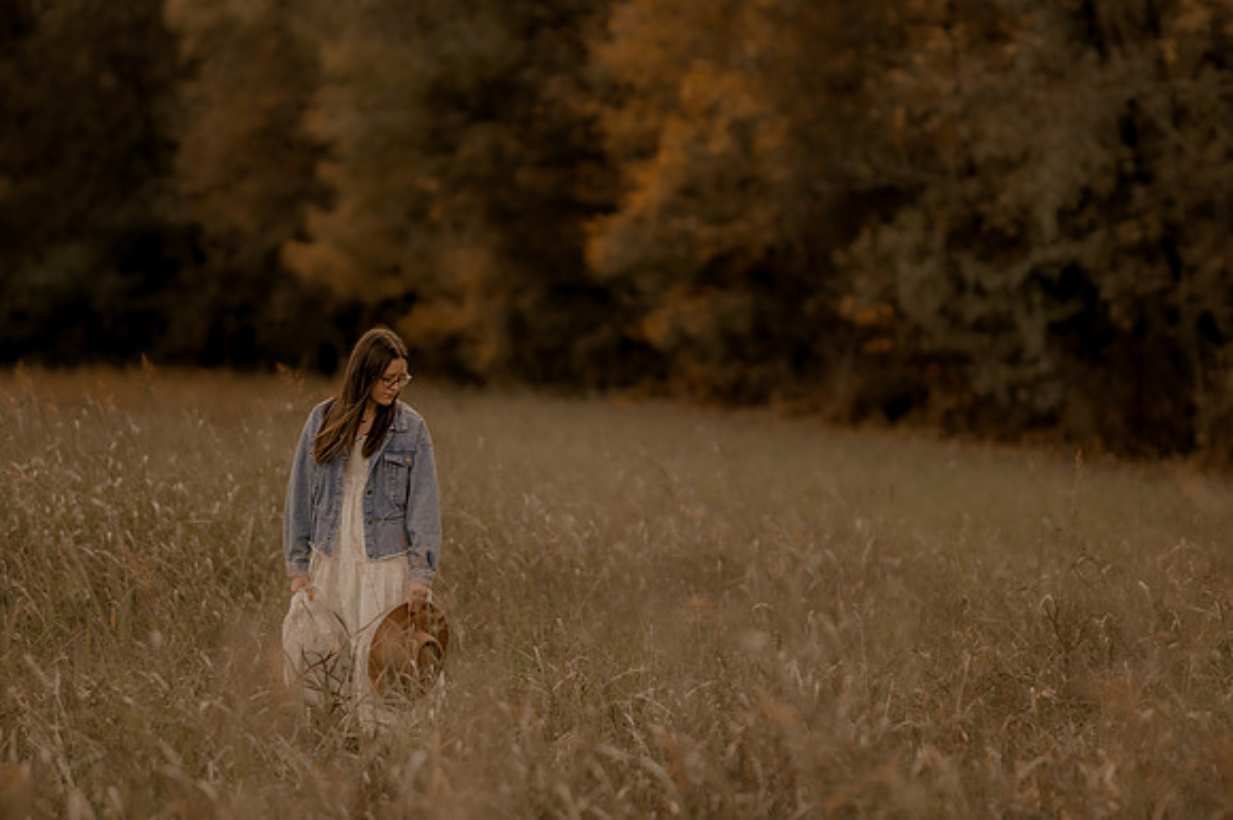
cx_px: 616
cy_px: 410
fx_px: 4558
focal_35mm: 133
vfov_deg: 10.3
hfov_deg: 15.4
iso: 200
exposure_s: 1/3200
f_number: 1.4
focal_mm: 85
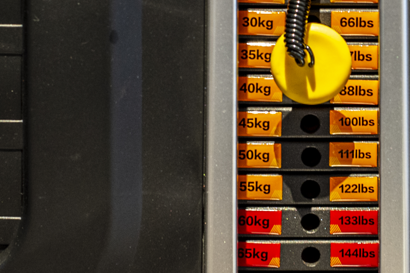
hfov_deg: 19.1
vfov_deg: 12.9
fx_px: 1206
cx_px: 313
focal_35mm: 106
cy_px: 201
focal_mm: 50
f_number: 4
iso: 800
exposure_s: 1/10
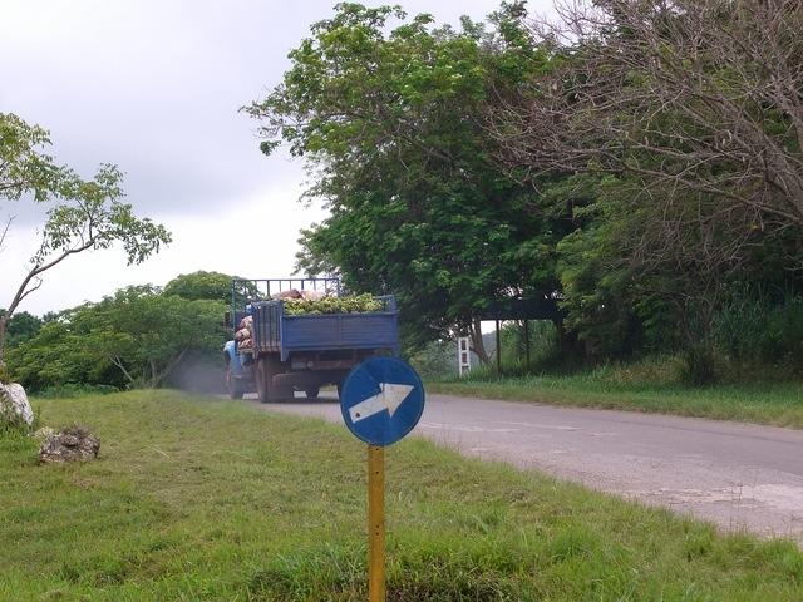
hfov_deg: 17.3
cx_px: 402
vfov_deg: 13.0
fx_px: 2644
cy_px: 301
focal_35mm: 114
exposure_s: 1/125
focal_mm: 23.7
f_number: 5.1
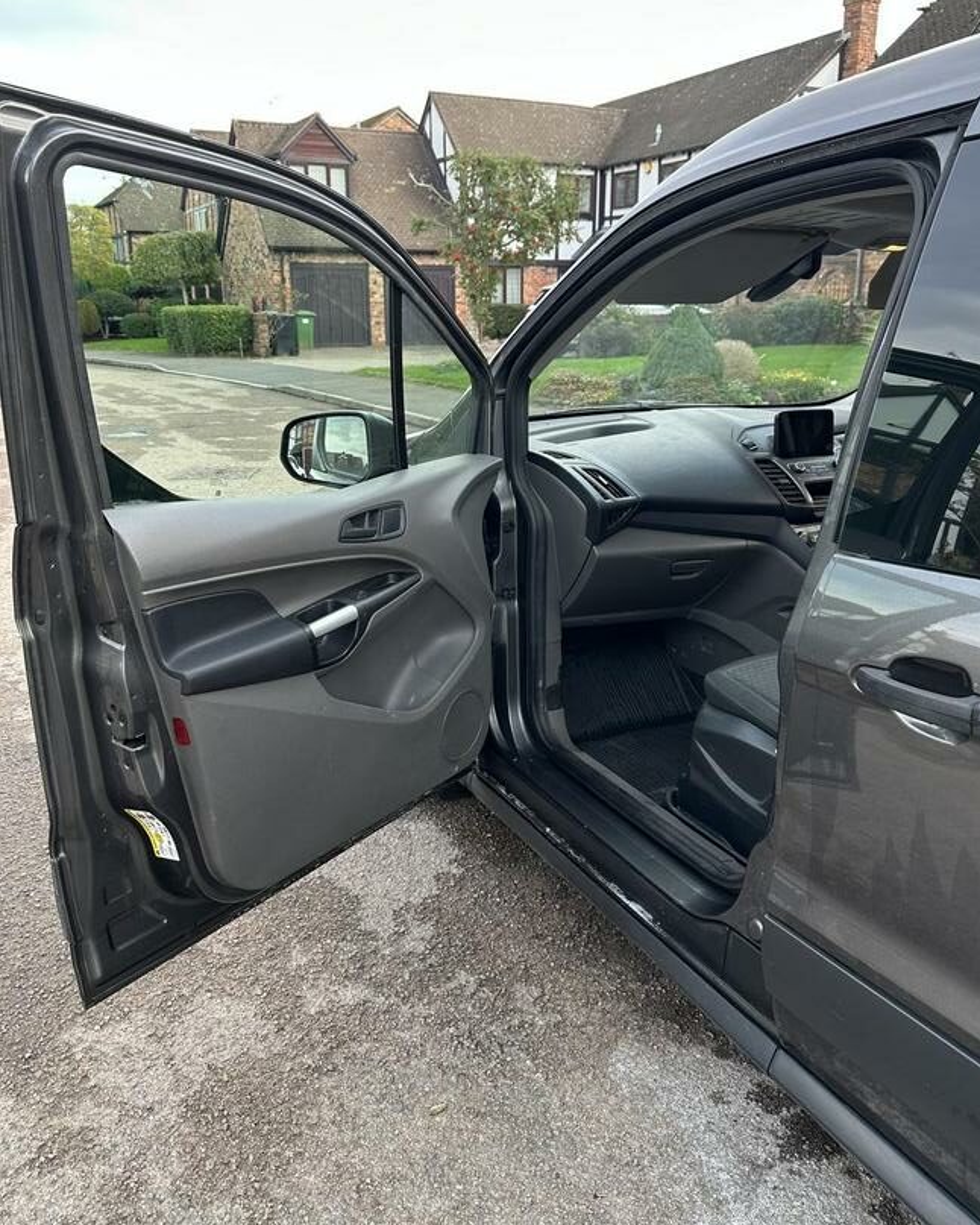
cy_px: 546
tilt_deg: -15.2
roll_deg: -0.6
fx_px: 942
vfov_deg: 65.8
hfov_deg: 54.9
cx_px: 484
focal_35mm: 26
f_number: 1.78
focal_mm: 6.86
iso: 50
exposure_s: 1/121
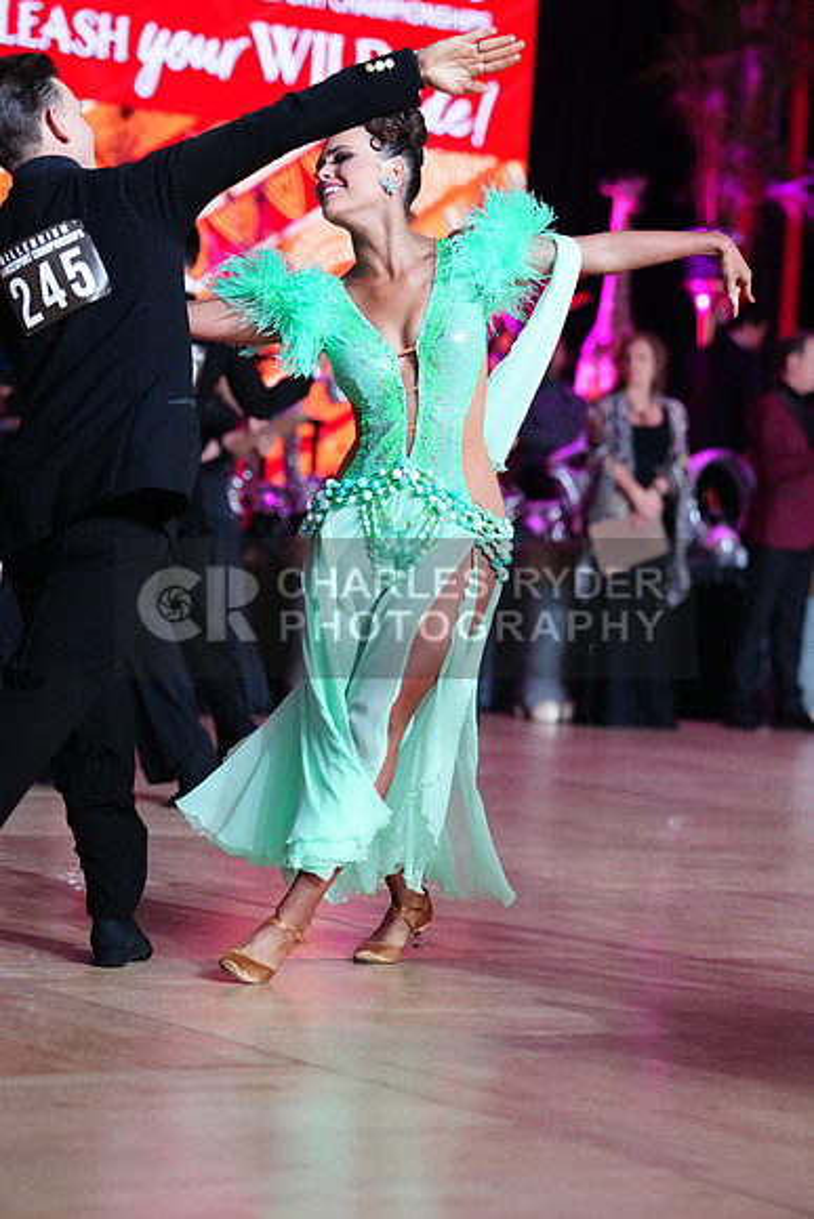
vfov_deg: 17.9
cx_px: 407
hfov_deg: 12.0
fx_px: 3864
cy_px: 610
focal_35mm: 114
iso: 4000
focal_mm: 114
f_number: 3.5
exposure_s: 1/400
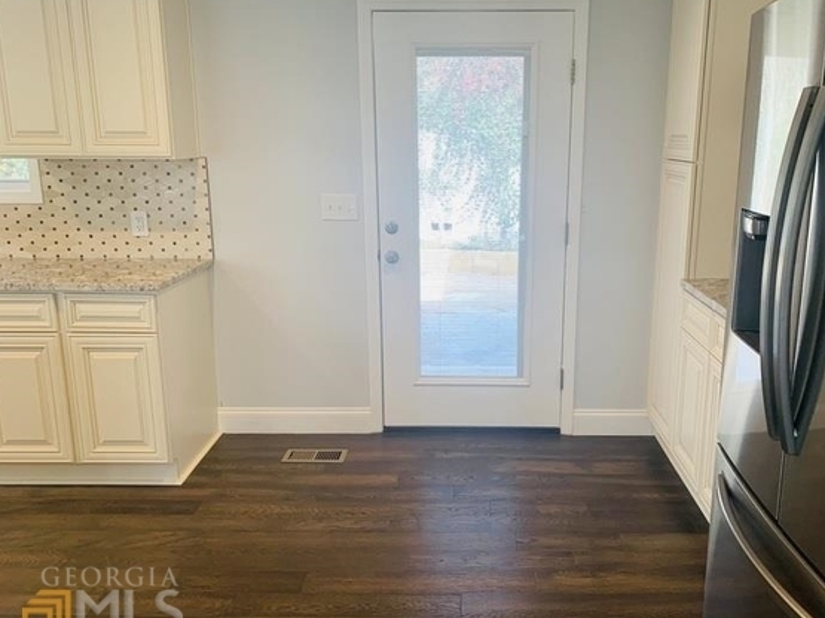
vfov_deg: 46.8
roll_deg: -1.3
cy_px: 305
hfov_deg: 59.7
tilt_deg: -12.8
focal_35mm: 30
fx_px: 715
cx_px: 468
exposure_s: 1/120
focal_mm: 4.25
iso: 100
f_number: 1.8
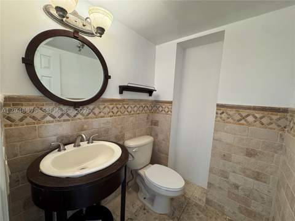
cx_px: 148
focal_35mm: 14
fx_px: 119
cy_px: 110
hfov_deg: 102.1
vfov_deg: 85.7
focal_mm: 2.22
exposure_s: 1/120
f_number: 2.2
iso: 200
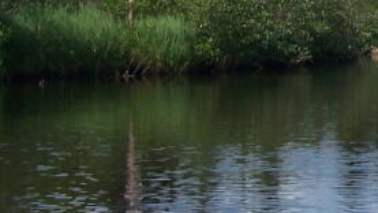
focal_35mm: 153
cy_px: 23
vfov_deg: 7.9
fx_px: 1534
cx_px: 523
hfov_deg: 13.4
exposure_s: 1/1000
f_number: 4
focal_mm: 6.3
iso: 80
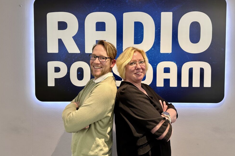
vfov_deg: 49.5
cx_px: 116
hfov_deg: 69.4
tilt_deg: -1.7
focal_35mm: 26
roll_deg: -0.5
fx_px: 170
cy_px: 72
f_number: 1.78
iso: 200
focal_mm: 6.86
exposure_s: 1/50
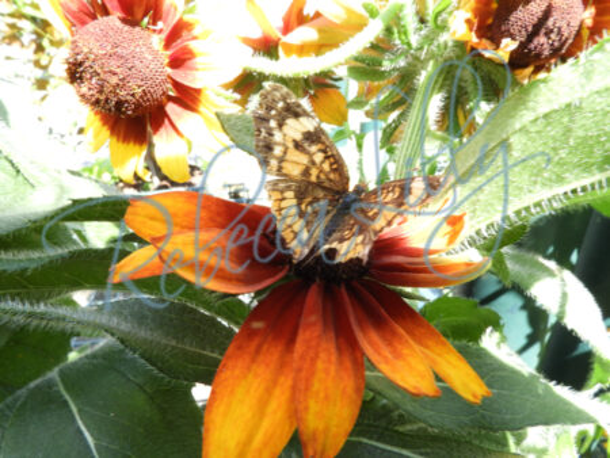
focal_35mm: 24
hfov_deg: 71.6
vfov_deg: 56.9
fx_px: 423
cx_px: 305
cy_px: 229
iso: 200
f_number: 7.6
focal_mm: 4.3
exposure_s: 1/40
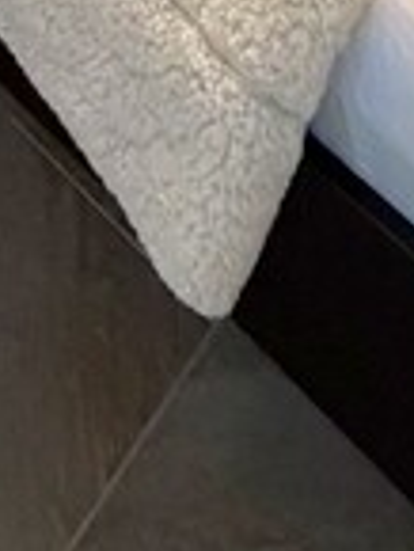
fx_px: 1576
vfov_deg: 9.5
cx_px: 42
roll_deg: -2.2
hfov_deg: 14.8
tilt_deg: -5.6
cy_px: -1391
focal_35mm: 99
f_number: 2.2
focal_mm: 2.22
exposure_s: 1/100
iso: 500
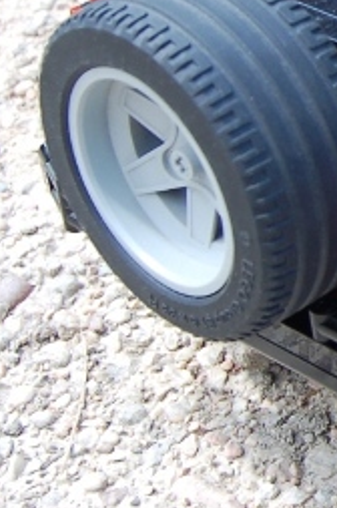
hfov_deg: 9.2
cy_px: 38
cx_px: 684
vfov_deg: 14.6
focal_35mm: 139
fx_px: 1957
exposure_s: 1/100
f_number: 5.6
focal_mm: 26
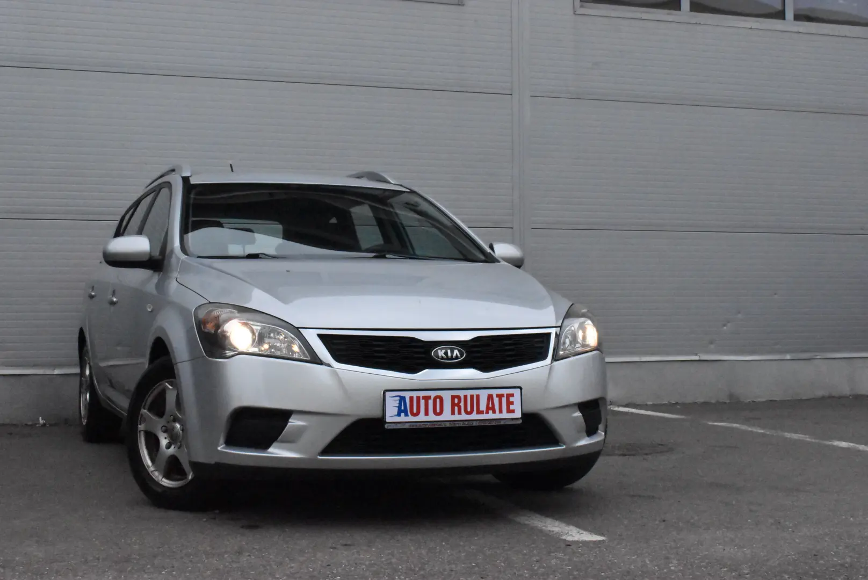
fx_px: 1267
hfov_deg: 37.8
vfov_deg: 25.8
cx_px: 434
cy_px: 290
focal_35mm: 52
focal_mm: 35
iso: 12800
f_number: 18
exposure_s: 1/1250
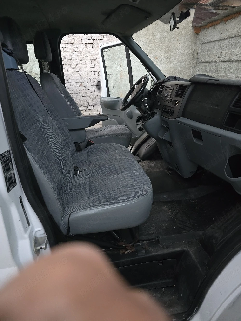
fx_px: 213
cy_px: 160
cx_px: 120
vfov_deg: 73.9
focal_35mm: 23
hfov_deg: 58.9
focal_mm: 6.3
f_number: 1.7
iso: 1250
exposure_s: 1/20
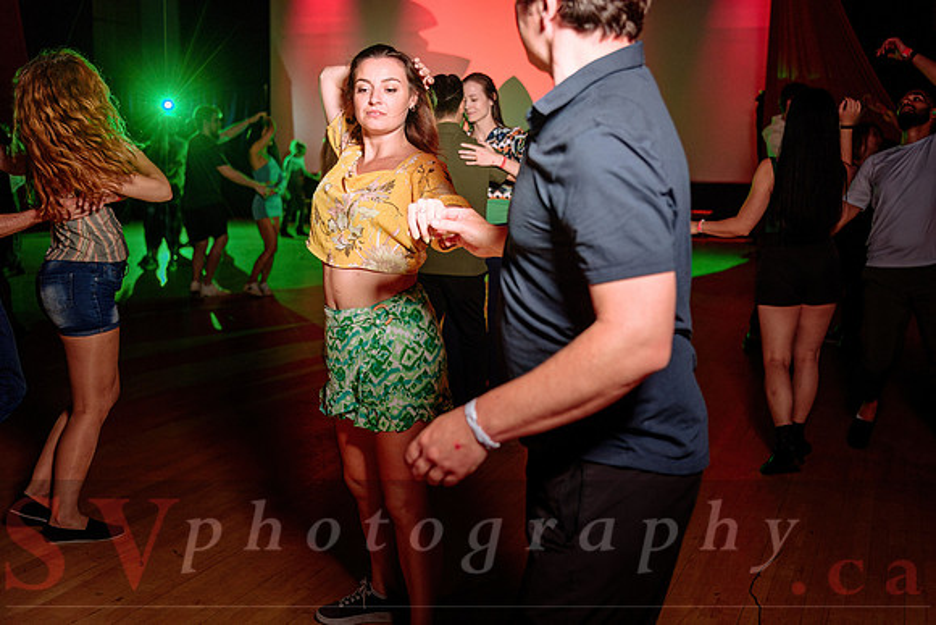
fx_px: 1117
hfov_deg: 45.4
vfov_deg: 31.2
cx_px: 529
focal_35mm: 43
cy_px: 272
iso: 1000
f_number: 2.8
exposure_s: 1/60
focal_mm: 38
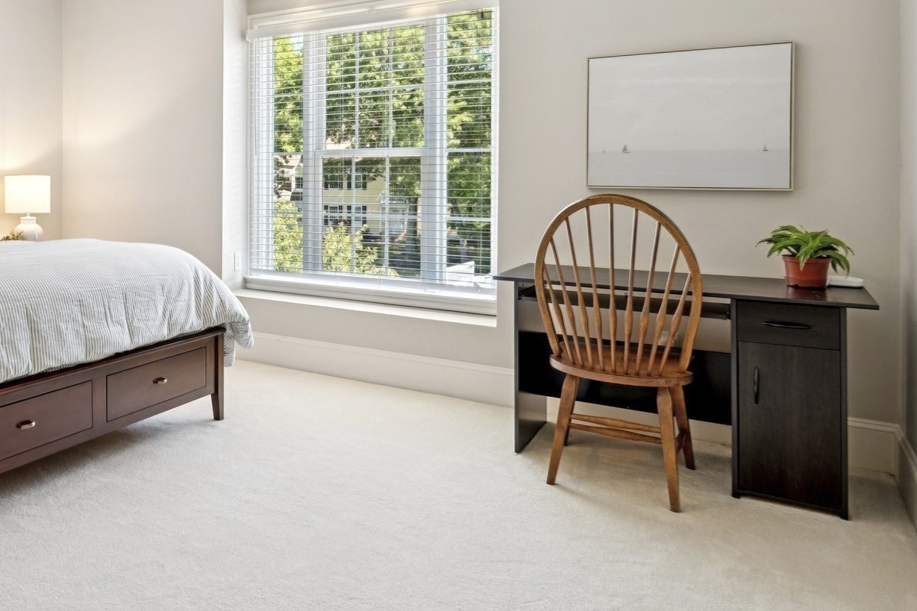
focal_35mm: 30
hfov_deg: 57.9
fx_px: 764
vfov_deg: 42.9
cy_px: 197
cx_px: 202
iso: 100
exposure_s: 1/1.67
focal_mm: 18
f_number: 8
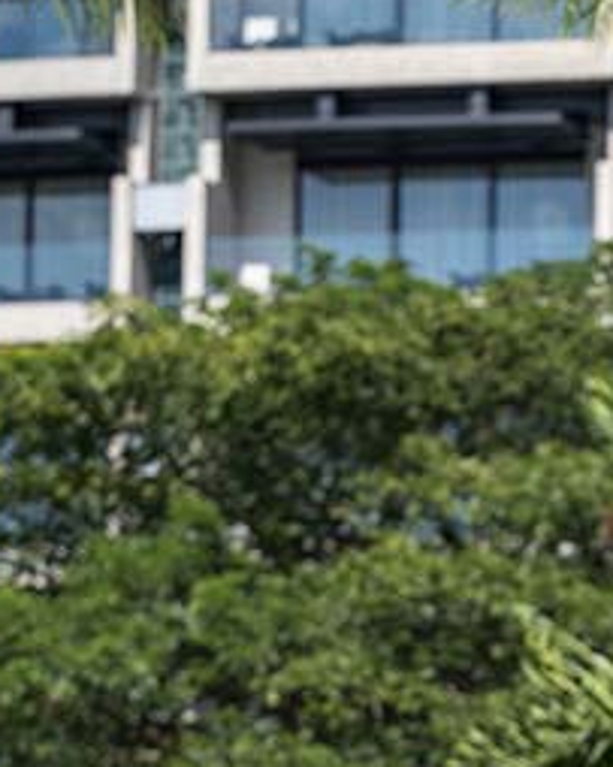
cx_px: 737
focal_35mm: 333
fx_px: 7556
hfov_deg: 4.6
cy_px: 936
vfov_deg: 5.8
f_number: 2.8
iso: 250
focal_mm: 94
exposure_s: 1/5000
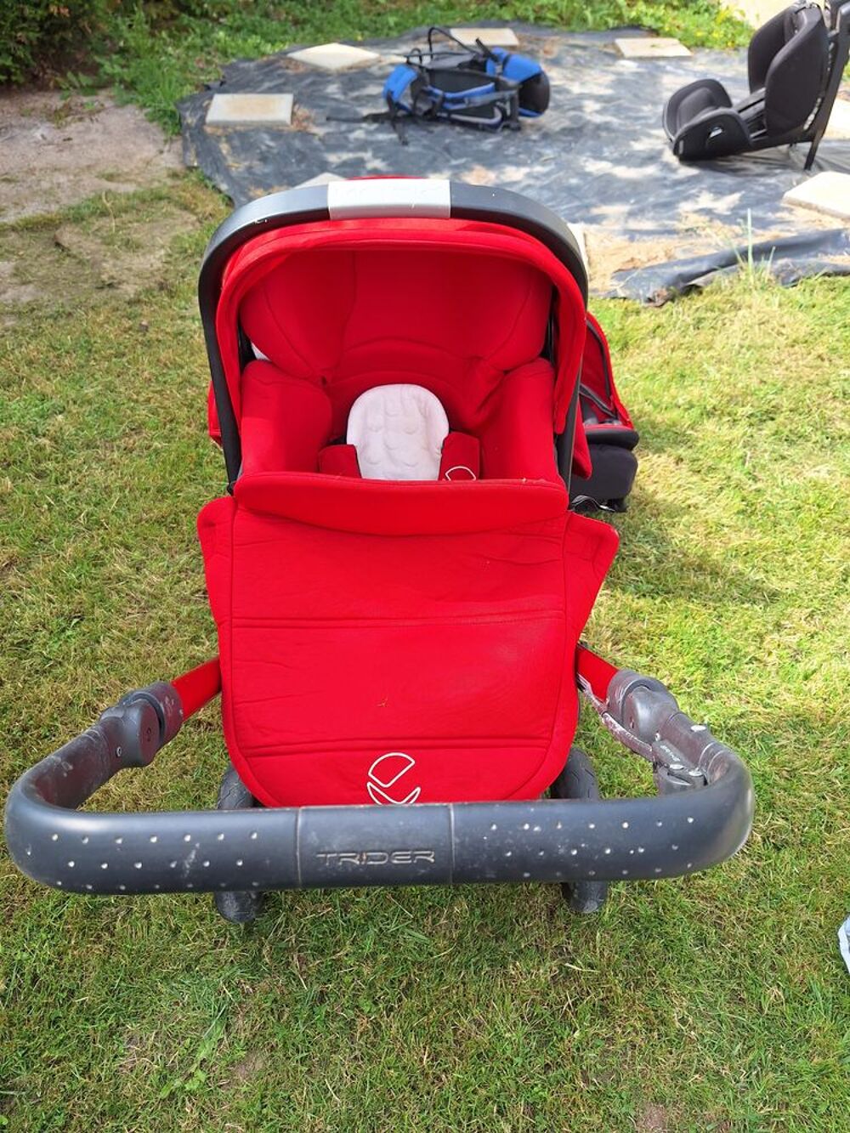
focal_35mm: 23
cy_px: 566
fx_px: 753
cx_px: 425
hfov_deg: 58.9
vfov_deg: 73.9
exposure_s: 1/647
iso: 40
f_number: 1.8
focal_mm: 5.54
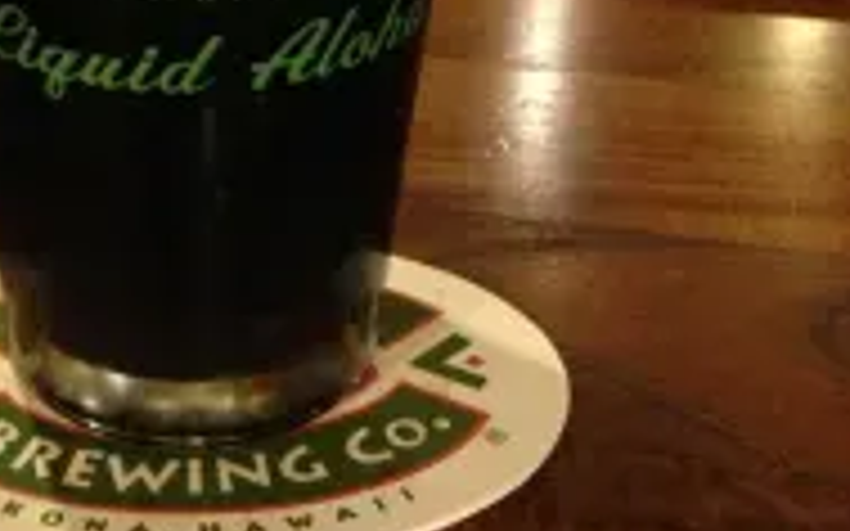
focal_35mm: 74
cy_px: -18
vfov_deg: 17.2
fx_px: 1714
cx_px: 207
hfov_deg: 27.5
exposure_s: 1/15
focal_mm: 4.13
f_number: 2.4
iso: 800
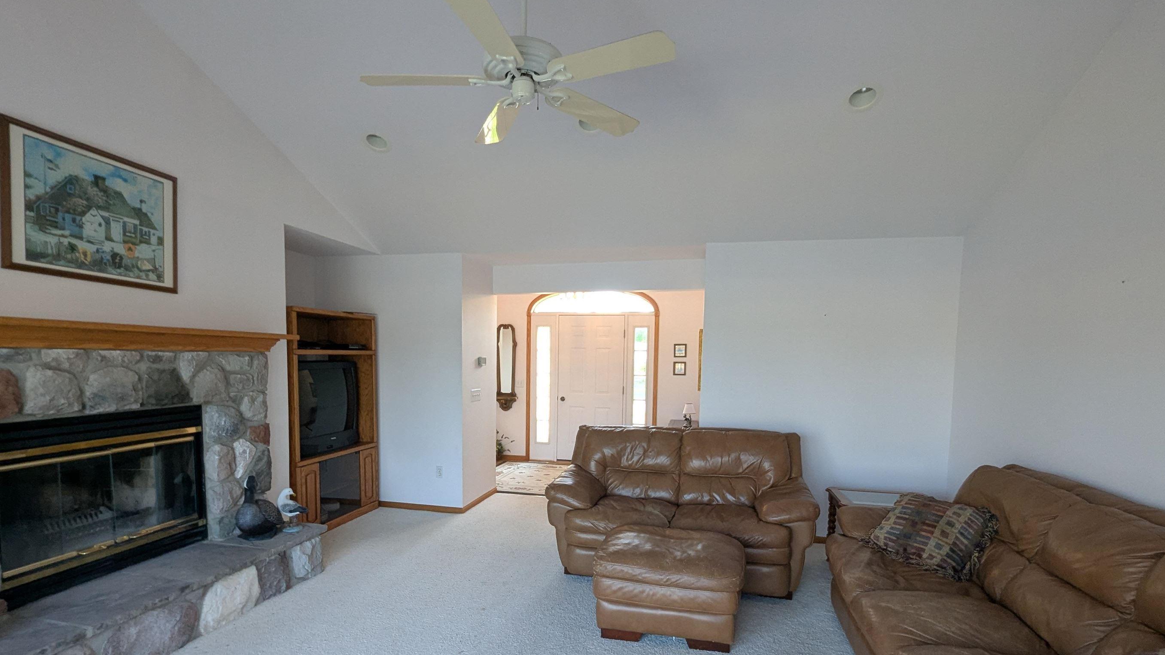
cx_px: 575
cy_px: 394
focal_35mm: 16
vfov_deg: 66.4
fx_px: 494
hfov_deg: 99.4
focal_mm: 1.95
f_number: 2.2
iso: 63
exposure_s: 1/60
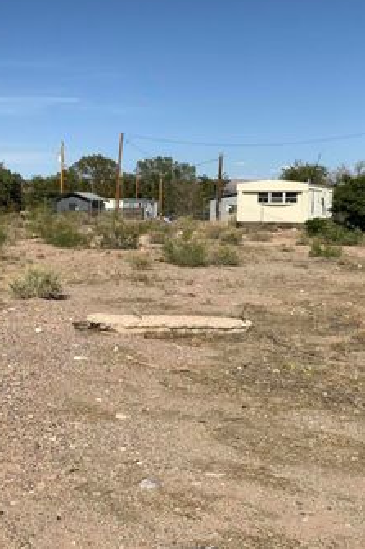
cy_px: 256
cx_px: 77
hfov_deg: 29.2
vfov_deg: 43.6
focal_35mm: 45
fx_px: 685
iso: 20
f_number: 1.8
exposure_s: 1/3322
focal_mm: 3
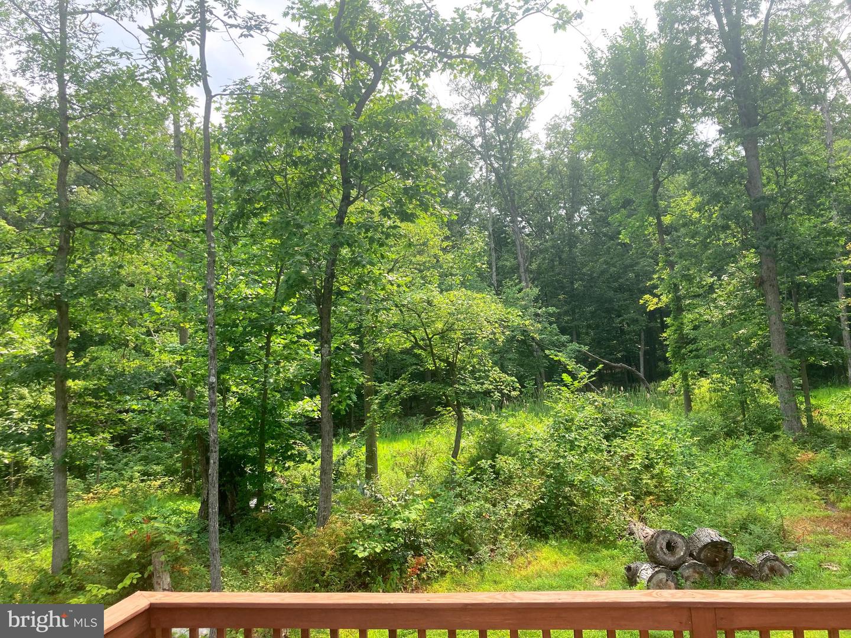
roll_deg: +2.8
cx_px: 426
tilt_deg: +6.4
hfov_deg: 63.4
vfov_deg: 49.7
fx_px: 688
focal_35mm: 28
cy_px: 319
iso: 20
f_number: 1.8
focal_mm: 4
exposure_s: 1/505
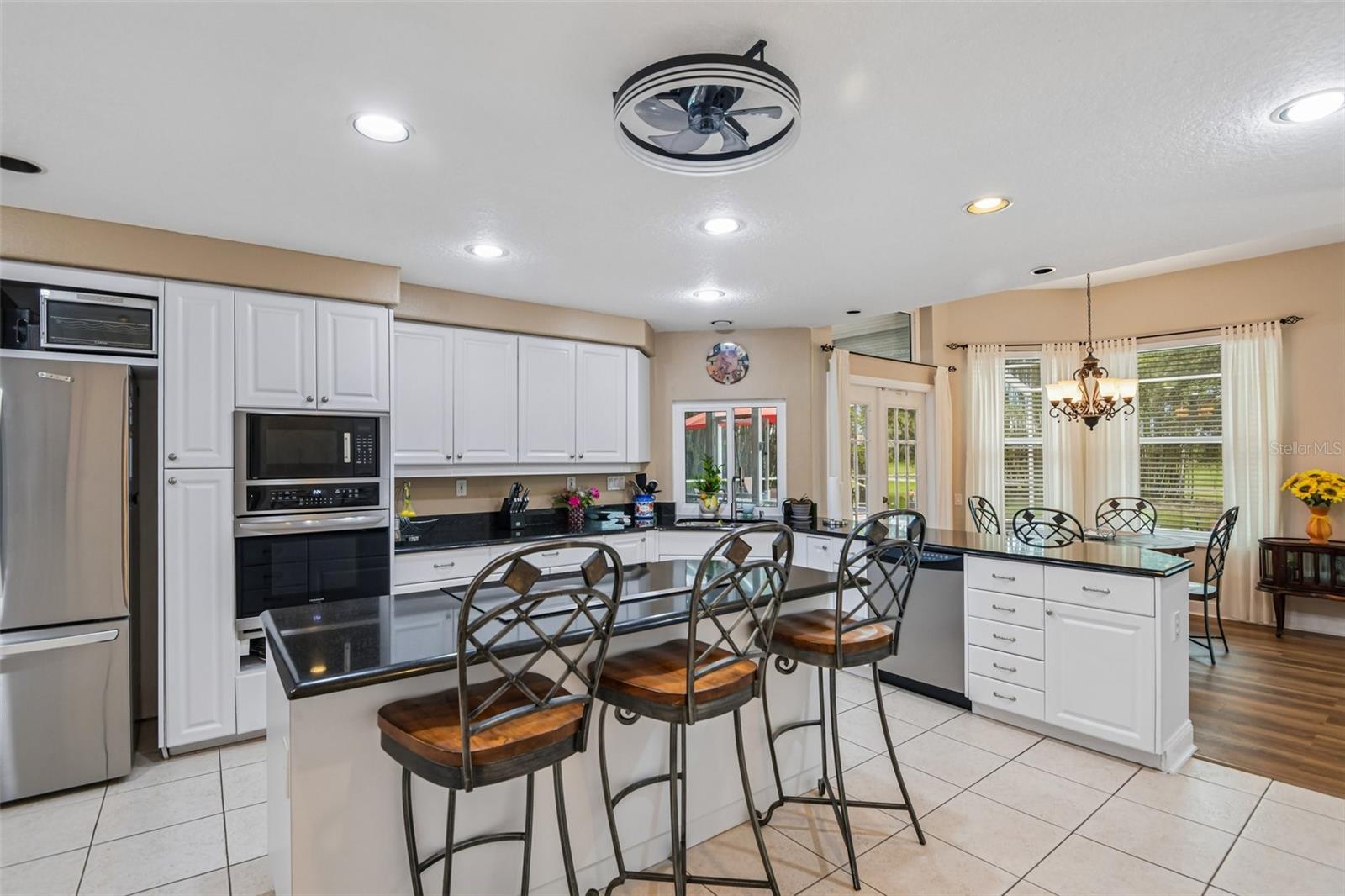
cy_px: 448
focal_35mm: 16
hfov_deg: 96.7
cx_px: 672
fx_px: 598
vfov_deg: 73.7
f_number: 8
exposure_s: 1/20
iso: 400
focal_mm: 16
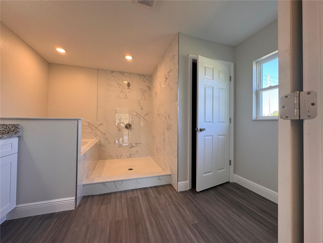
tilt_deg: +0.7
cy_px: 122
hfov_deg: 102.1
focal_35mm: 14
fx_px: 131
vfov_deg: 85.7
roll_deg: -0.8
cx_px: 162
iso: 125
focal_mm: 2.22
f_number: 2.2
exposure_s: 1/120
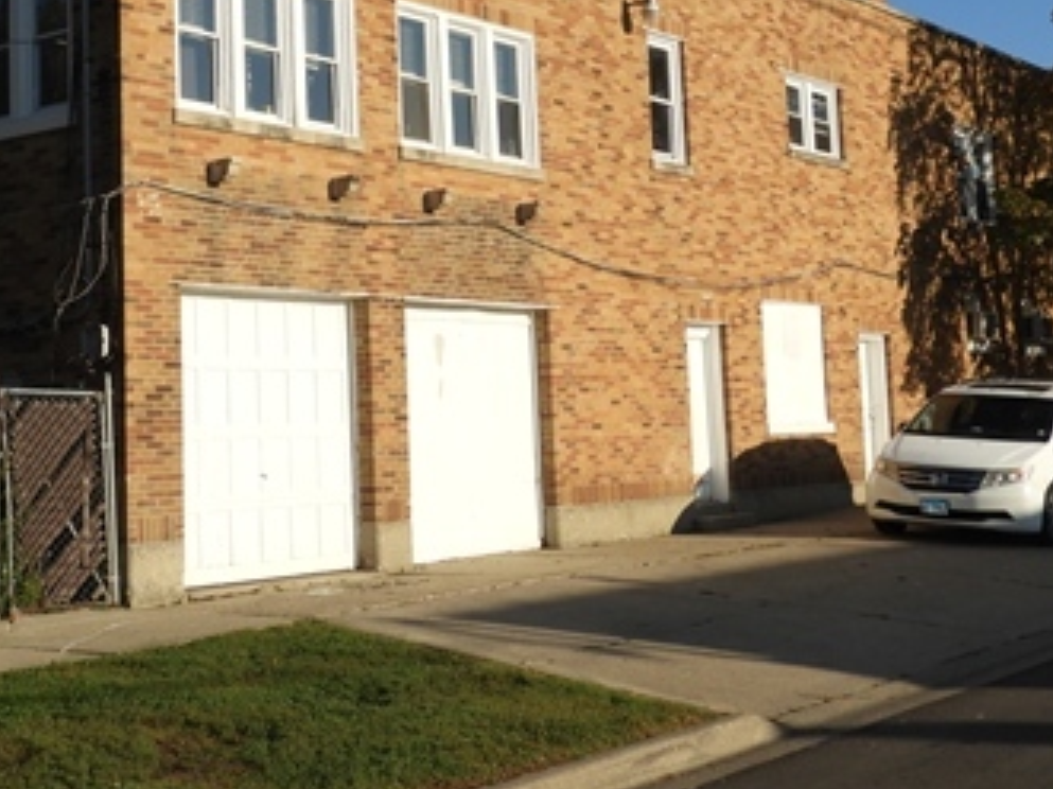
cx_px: 436
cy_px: 213
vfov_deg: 25.0
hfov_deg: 33.2
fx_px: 1764
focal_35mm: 58
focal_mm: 5.4
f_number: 3.5
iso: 100
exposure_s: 1/2000
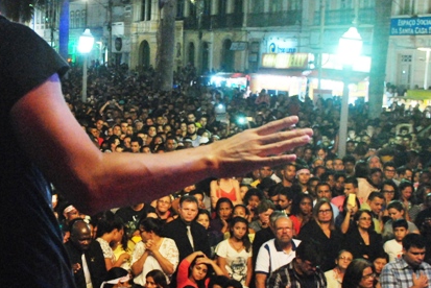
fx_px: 767
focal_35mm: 64
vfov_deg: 21.3
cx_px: 66
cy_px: 129
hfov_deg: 30.4
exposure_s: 1/60
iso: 1600
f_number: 4.5
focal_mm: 22
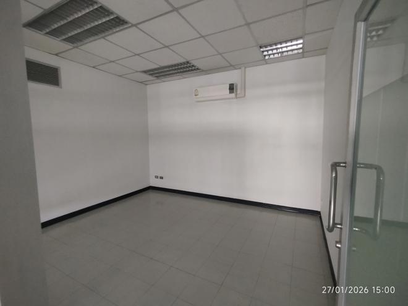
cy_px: 153
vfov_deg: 81.7
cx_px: 204
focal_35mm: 15
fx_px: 177
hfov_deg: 98.2
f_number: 2.2
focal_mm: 1.65
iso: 400
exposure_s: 1/33
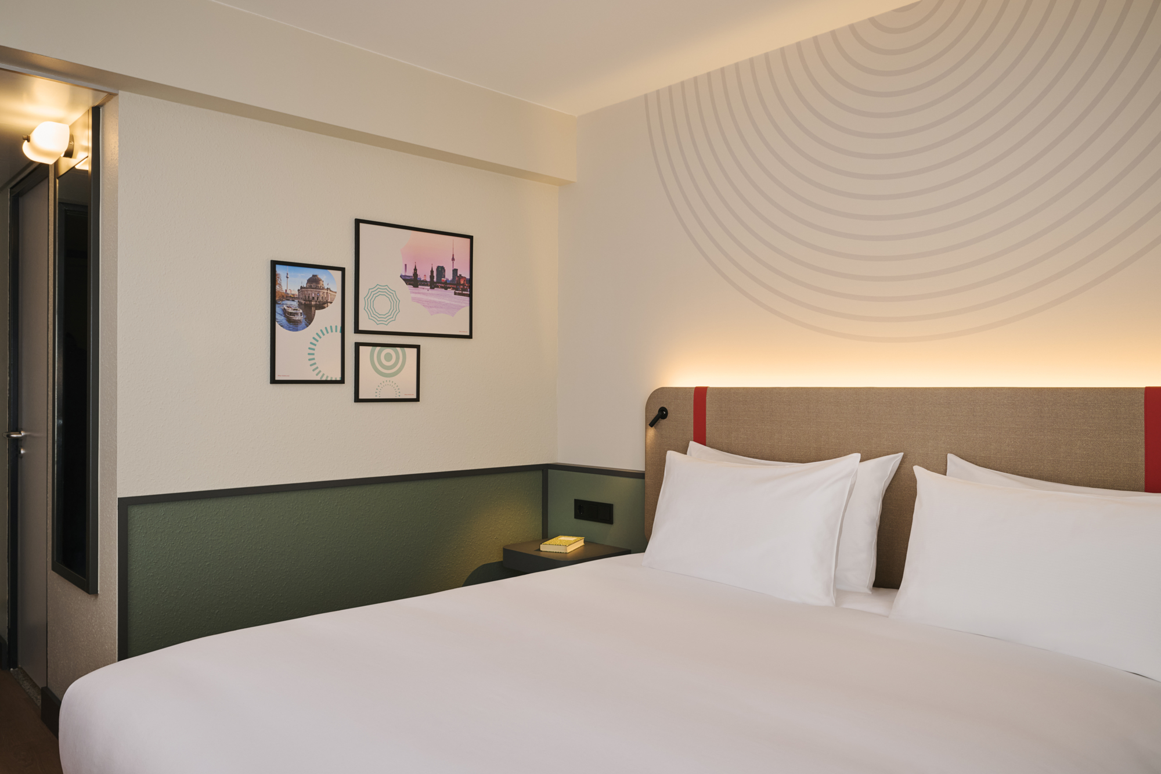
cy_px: 387
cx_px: 580
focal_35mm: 24
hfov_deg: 72.6
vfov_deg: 52.2
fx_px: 790
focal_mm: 24.5
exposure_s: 1/15
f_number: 8
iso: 400
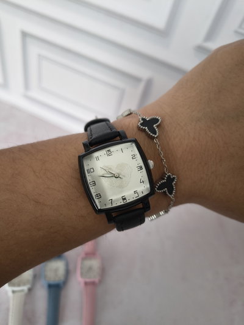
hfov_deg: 56.8
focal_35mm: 24
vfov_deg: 71.6
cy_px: 162
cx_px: 122
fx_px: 225
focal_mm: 5.56
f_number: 1.8
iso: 310
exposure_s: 1/100
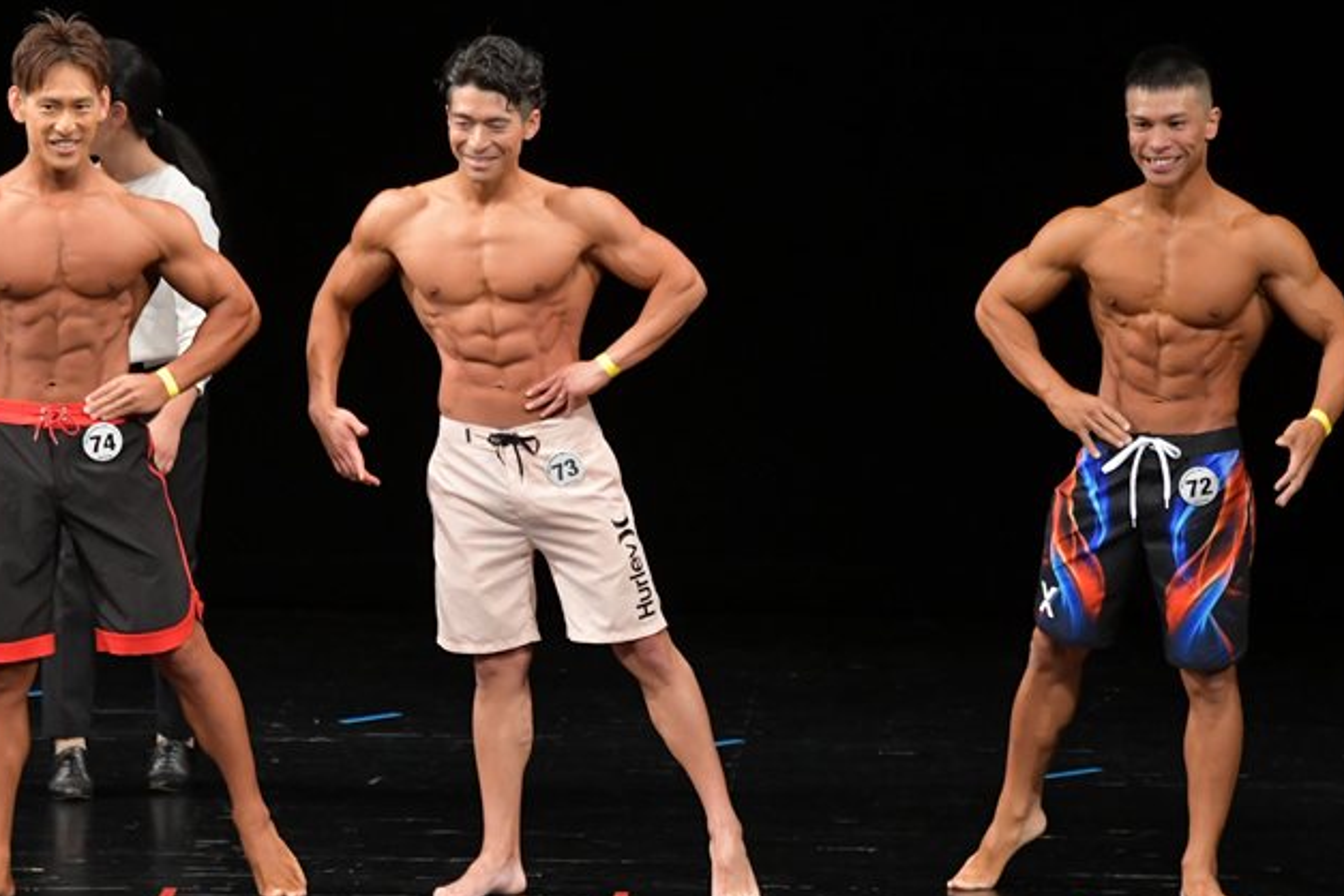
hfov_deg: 6.5
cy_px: 467
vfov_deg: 4.4
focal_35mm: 315
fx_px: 11759
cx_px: 526
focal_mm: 170
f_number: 5.6
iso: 3200
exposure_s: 1/400
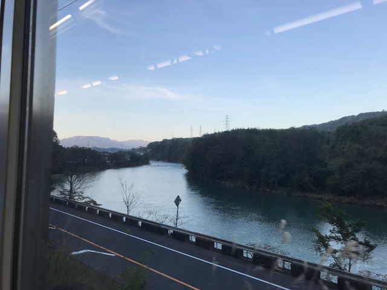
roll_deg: -2.9
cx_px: 194
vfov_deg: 49.7
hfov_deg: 63.4
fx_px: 313
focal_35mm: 28
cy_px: 145
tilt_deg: +3.2
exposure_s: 1/409
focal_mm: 3.99
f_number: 1.8
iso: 20
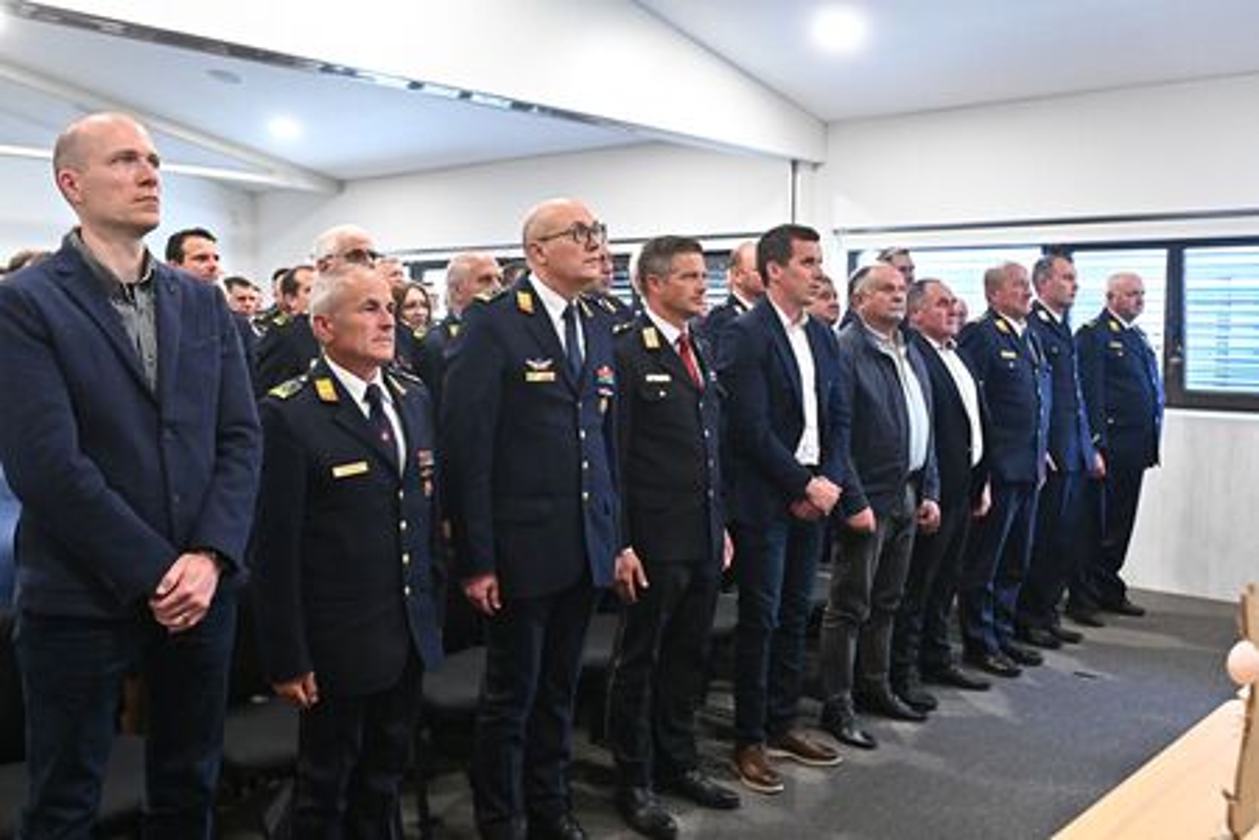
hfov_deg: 54.4
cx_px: 630
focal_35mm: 35
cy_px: 420
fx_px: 1224
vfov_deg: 37.9
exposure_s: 1/160
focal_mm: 35
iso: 5000
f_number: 4
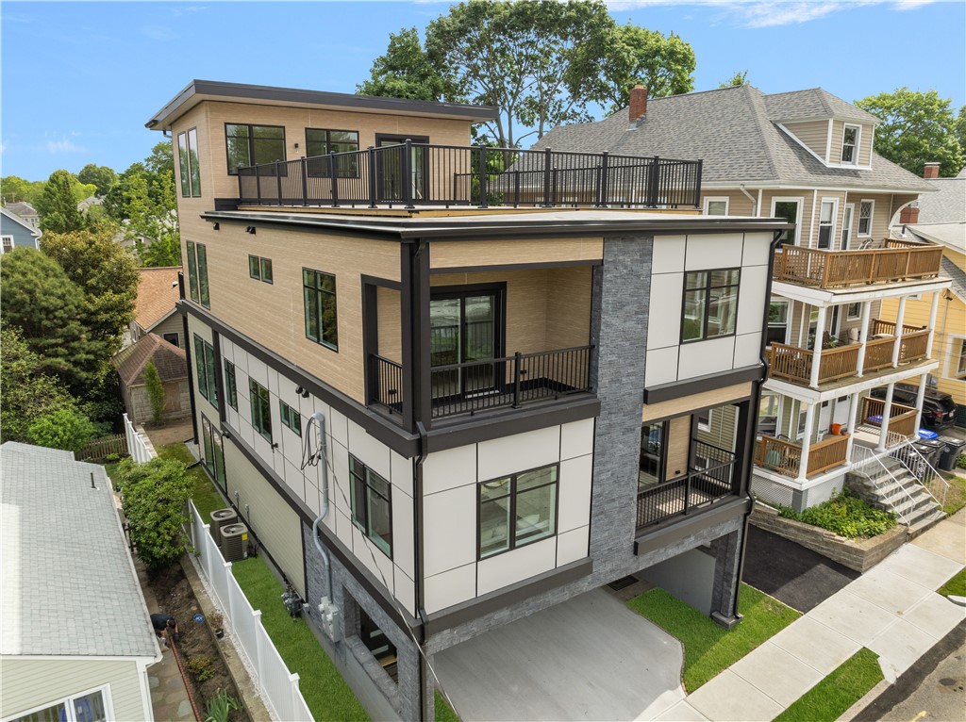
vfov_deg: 56.7
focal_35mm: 24
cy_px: 361
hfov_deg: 71.6
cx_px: 483
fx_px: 669
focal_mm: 12.29
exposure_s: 1/240
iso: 200
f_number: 5.6
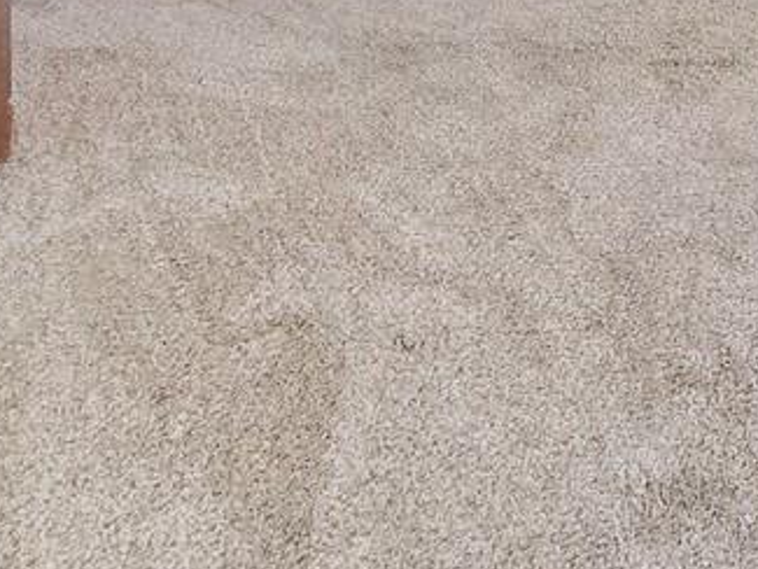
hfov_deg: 28.1
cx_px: 1161
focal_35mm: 41
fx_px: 898
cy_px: -289
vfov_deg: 25.9
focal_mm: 2.2
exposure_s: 1/60
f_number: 2.2
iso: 500
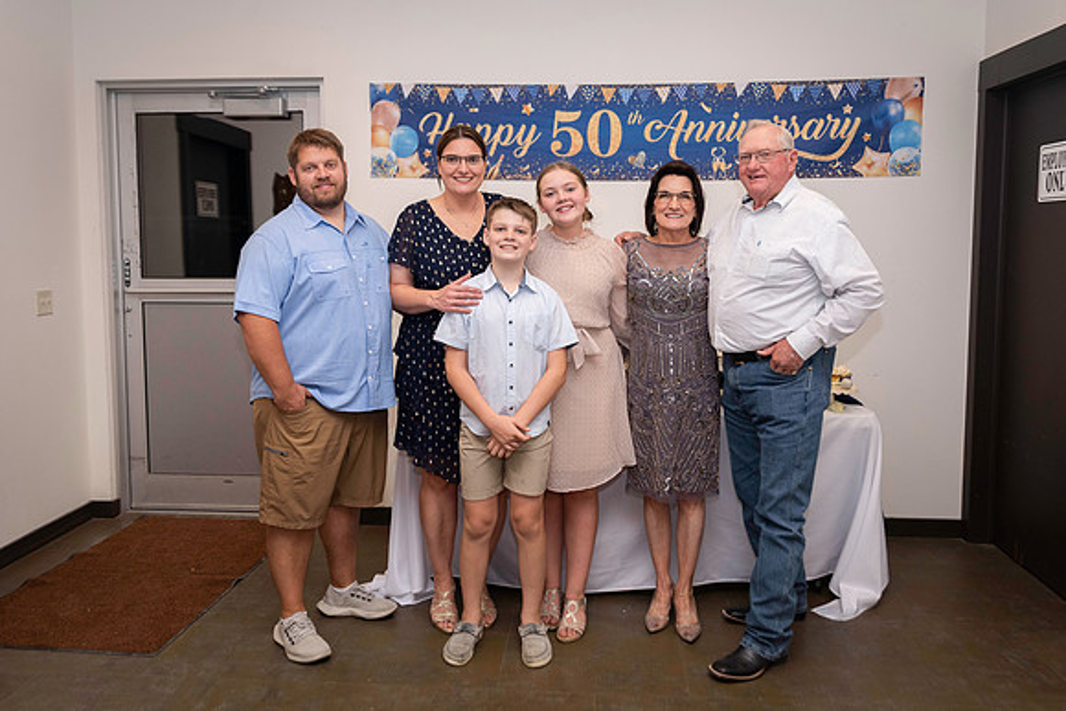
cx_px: 533
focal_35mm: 30
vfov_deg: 43.3
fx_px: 894
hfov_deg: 61.6
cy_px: 317
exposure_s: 1/125
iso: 640
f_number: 3.2
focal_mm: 24
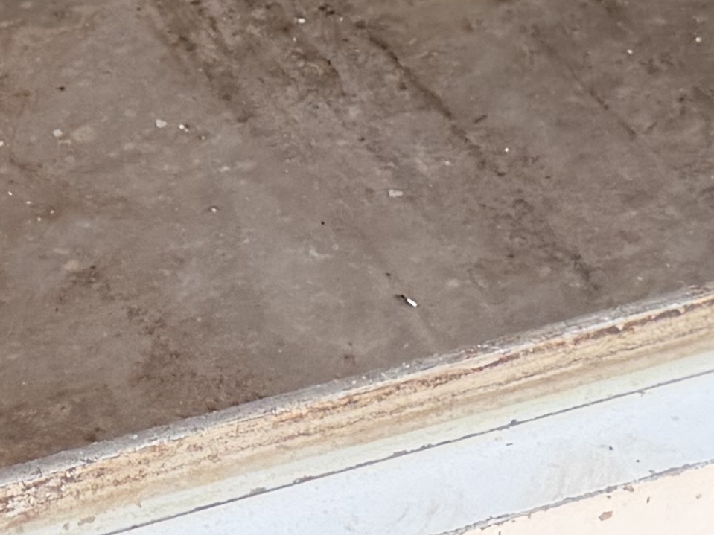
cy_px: -33
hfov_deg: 13.5
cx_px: -80
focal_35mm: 143
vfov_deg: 10.3
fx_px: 2949
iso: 80
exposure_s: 1/323
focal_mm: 6.76
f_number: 1.78
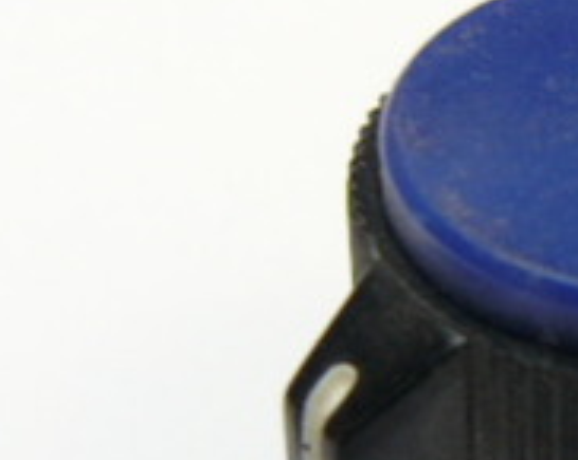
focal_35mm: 116
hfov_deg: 16.1
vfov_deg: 13.2
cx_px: 632
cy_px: 298
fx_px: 1981
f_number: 3.2
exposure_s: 1/15
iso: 100
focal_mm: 6
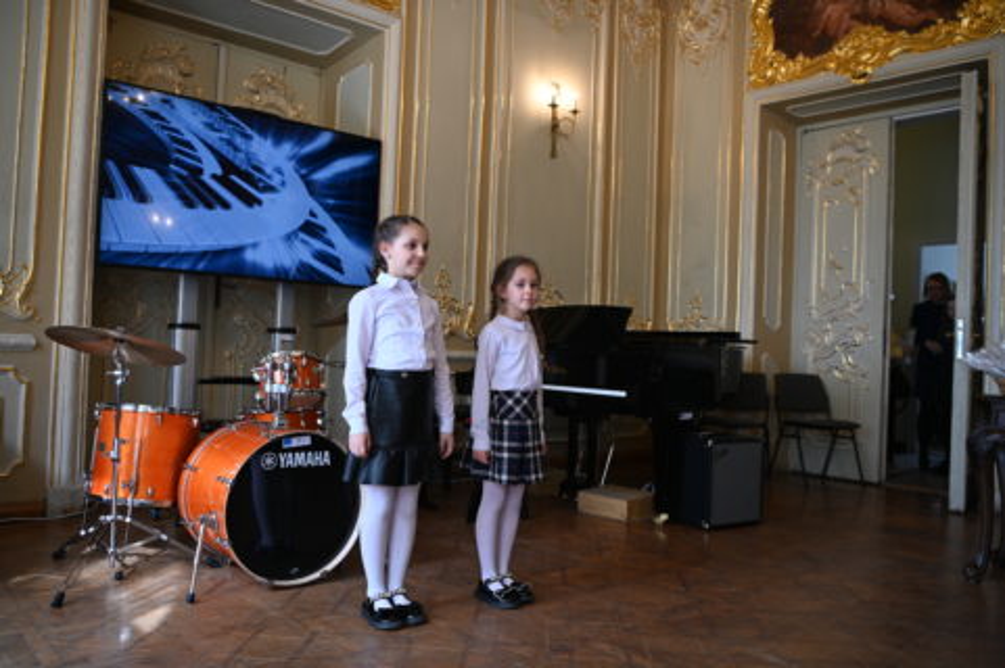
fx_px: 837
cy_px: 334
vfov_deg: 43.5
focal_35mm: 30
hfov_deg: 62.0
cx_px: 502
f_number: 2.8
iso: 320
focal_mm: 30
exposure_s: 1/100
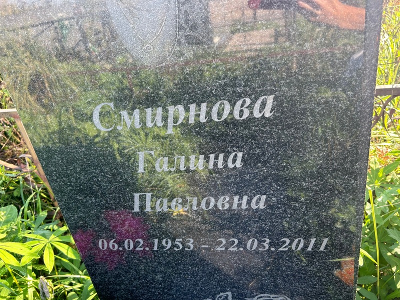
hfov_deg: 67.3
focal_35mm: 26
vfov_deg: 53.1
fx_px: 300
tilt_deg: -27.0
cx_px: 200
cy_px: 150
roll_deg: +9.0
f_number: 1.5
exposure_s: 1/161
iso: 40
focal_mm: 5.7
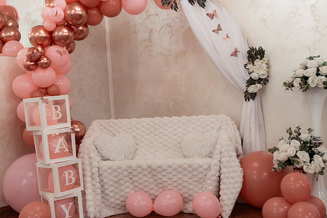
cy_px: 111
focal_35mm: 48
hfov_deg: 41.1
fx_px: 436
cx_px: 166
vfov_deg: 28.1
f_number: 2.8
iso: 1250
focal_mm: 35
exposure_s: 1/160
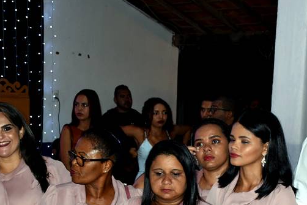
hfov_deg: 23.6
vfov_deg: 15.4
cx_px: 158
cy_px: 232
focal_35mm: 86
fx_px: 734
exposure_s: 1/100
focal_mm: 24
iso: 500
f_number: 3.8
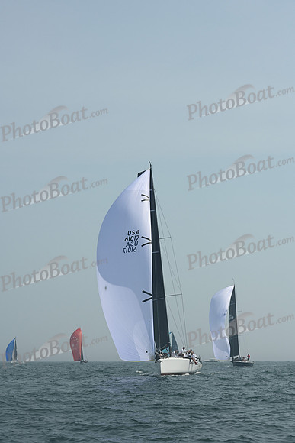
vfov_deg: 21.5
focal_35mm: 95
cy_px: 222
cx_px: 148
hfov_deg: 14.4
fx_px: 1167
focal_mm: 95
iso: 320
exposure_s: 1/1250
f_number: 10
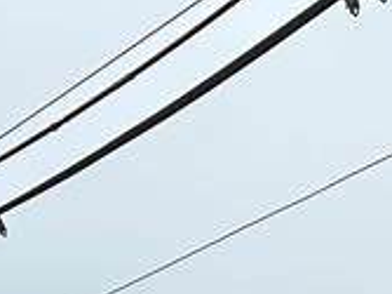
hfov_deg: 13.3
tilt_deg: +6.6
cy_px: 858
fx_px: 1663
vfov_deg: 8.5
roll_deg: -0.9
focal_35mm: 147
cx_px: 345
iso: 80
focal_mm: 6.86
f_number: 1.78
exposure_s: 1/4016
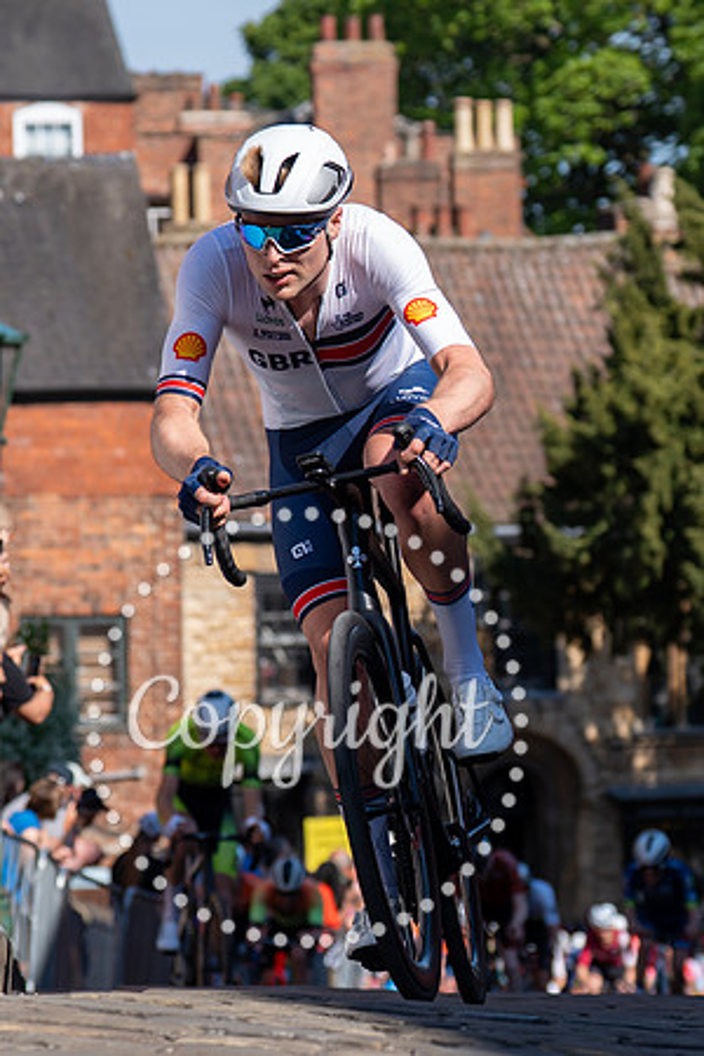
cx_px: 261
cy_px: 506
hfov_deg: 7.8
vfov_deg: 11.7
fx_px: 5153
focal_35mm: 176
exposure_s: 1/1000
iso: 100
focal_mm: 78
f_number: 3.5
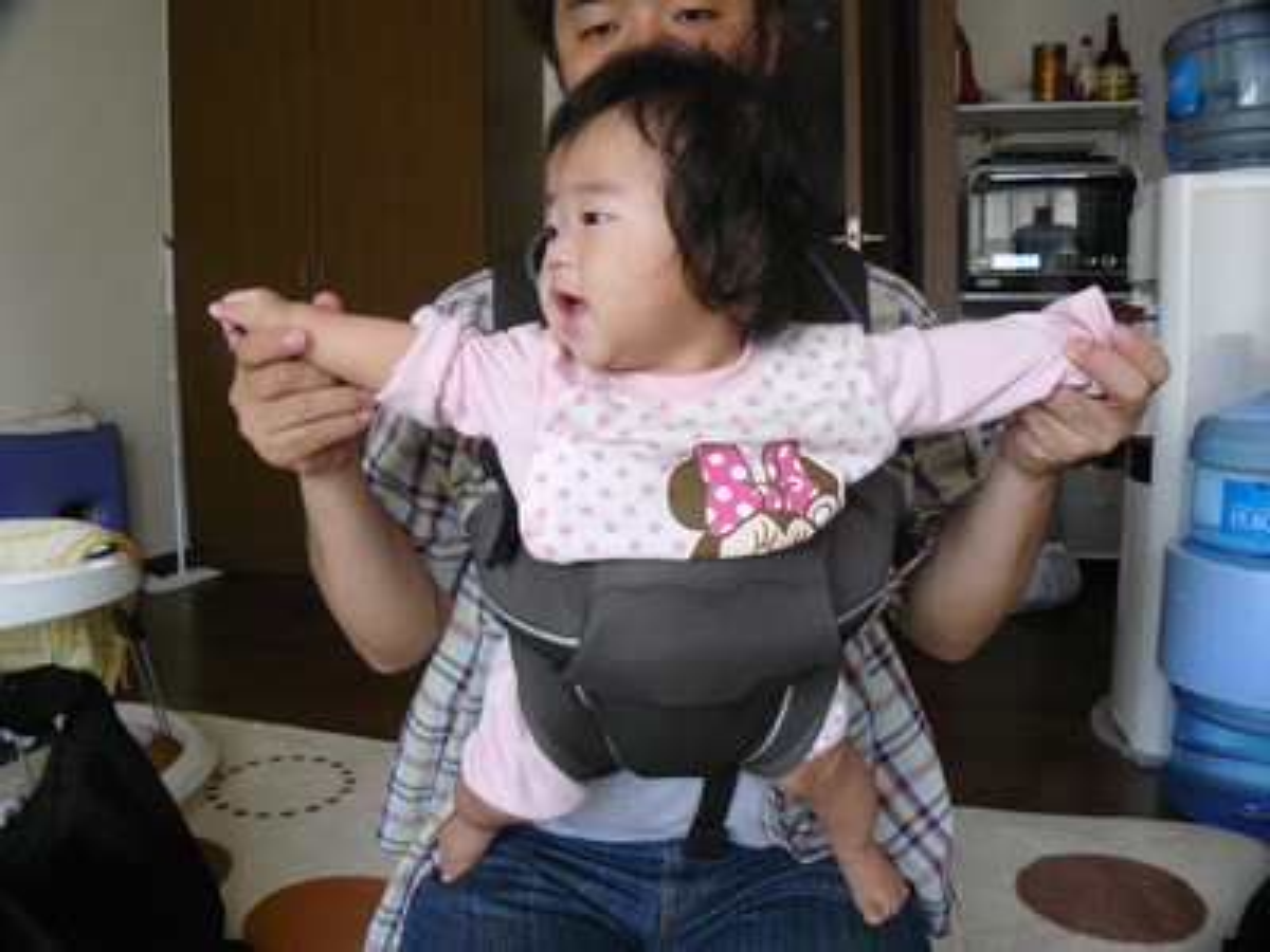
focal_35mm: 36
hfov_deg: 51.4
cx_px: 635
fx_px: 1321
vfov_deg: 39.7
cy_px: 476
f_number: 2.8
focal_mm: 6
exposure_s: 1/25
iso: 200
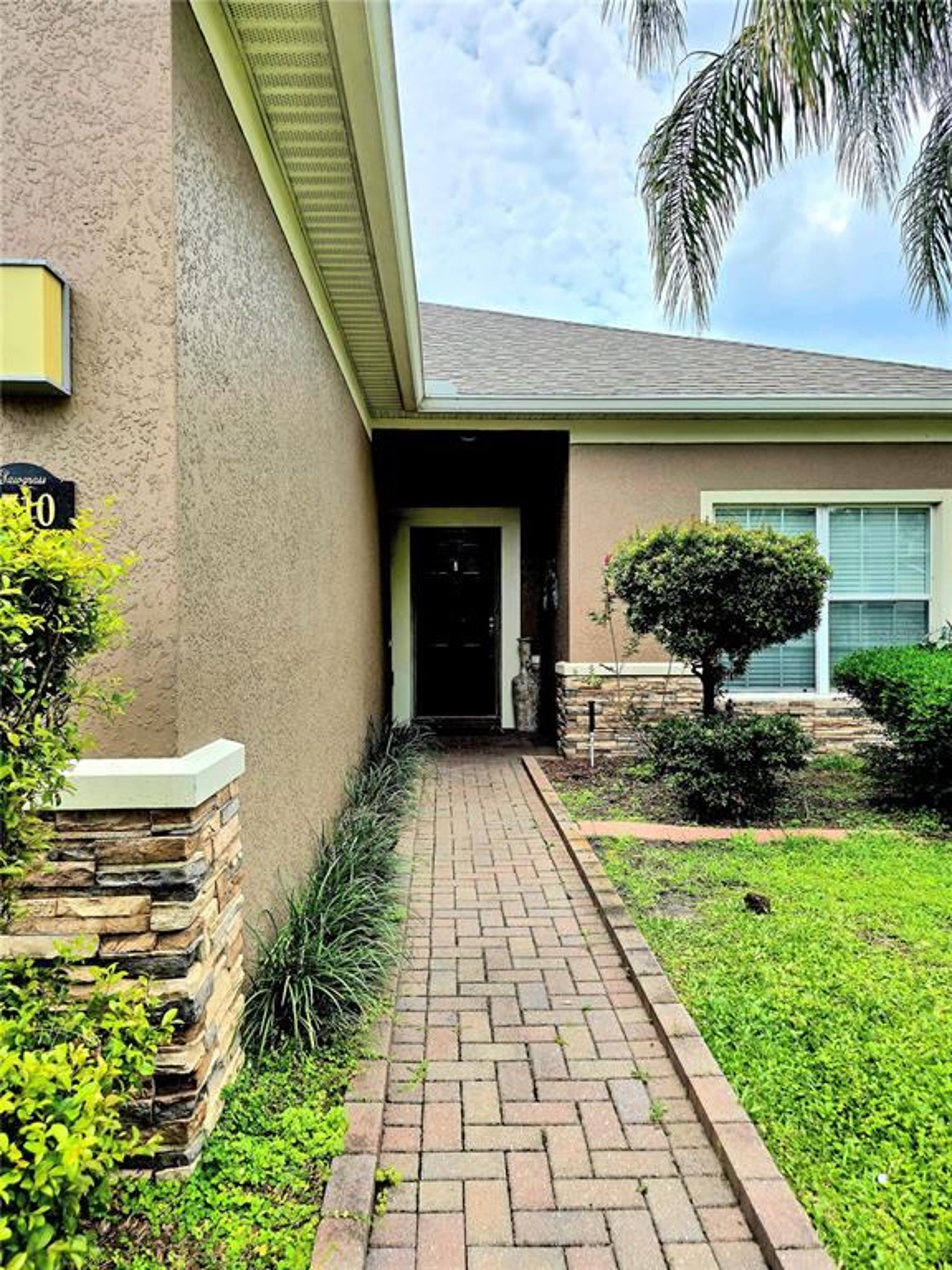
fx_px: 843
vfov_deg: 73.9
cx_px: 476
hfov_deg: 58.9
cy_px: 635
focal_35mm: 23
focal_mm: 6.3
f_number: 1.7
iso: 12
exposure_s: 1/1250
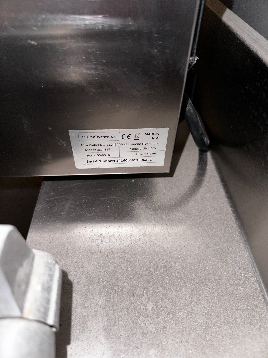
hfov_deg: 56.8
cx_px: 134
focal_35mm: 24
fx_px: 248
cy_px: 179
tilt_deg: -44.4
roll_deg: -3.8
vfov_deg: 71.6
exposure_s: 1/4
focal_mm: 6.86
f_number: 1.78
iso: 50
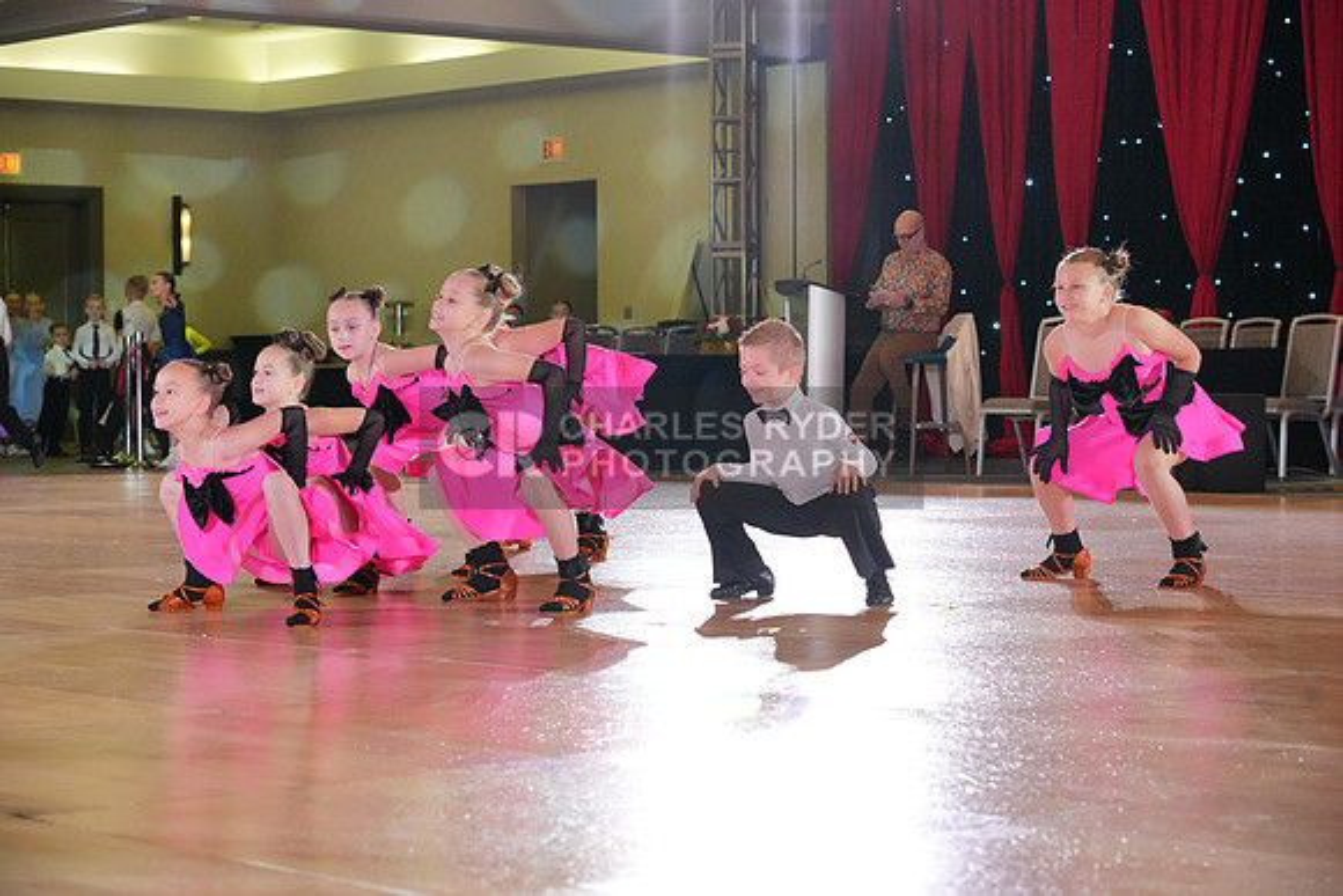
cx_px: 672
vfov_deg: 16.7
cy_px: 448
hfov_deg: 24.8
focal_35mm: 82
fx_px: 3060
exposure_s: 1/400
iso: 5000
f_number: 5.6
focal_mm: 82
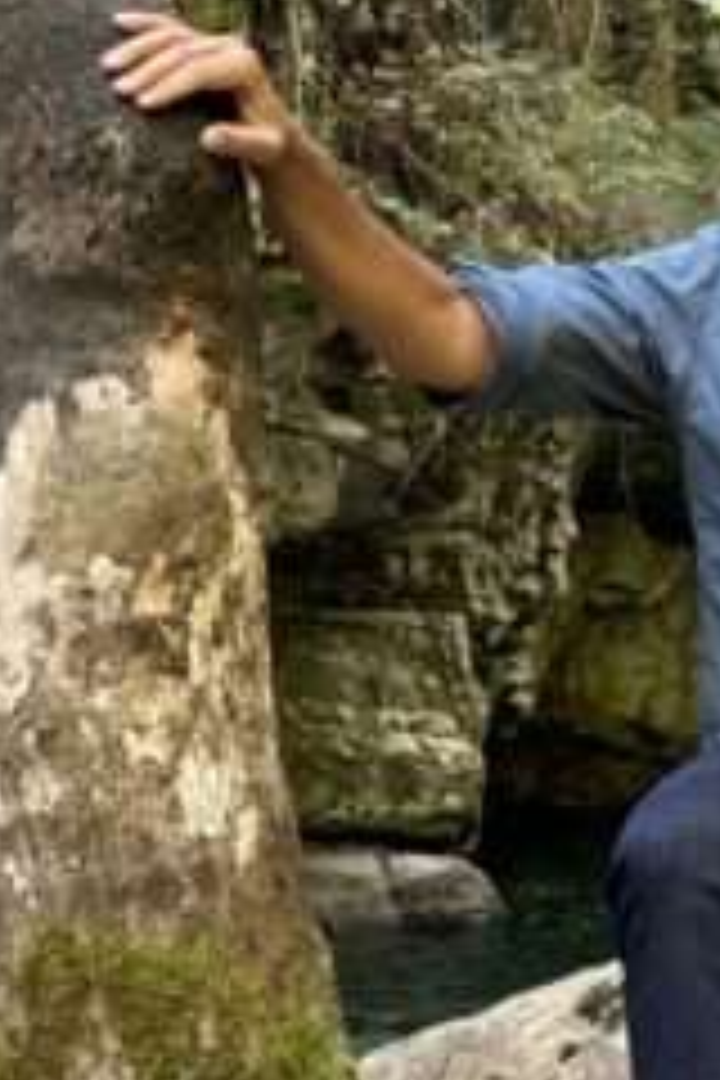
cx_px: 1202
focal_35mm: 133
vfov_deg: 15.4
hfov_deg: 9.9
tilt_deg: -1.1
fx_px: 3990
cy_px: 554
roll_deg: +1.6
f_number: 1.78
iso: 80
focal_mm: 6.86
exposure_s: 1/121
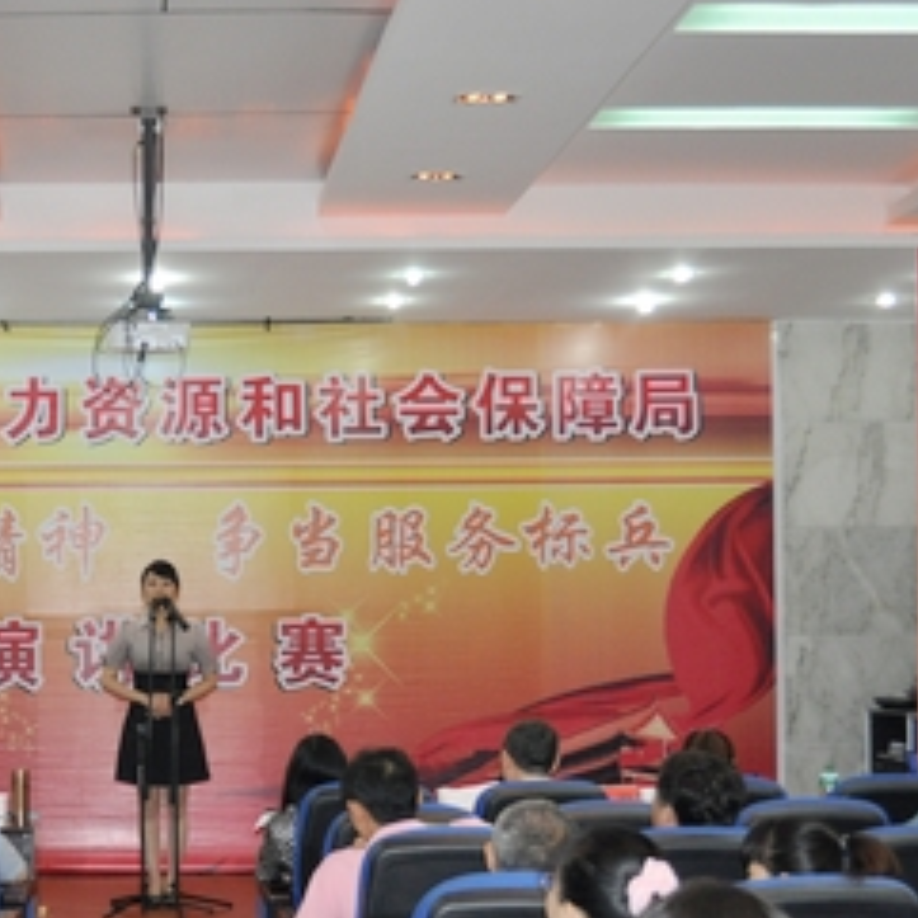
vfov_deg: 26.7
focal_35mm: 64
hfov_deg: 26.2
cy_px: 630
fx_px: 1920
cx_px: 122
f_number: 4
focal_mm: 22
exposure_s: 1/60
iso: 800
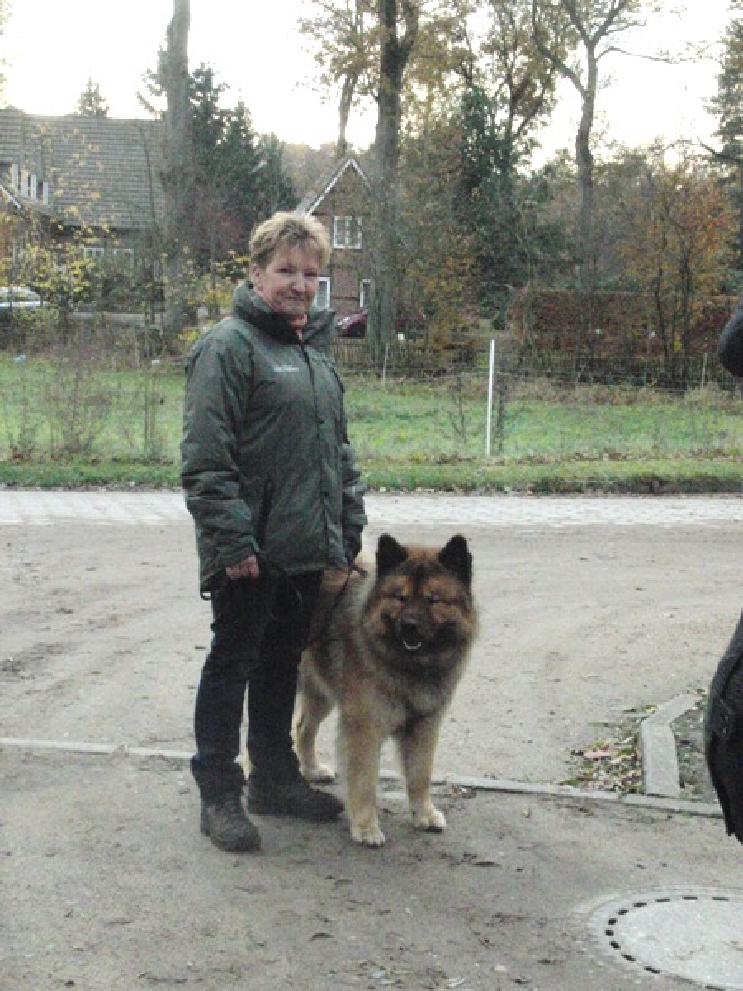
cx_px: 372
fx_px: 1717
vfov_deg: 32.2
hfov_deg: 24.4
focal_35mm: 60
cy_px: 496
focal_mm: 10.41
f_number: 9.5
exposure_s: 1/320
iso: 1600
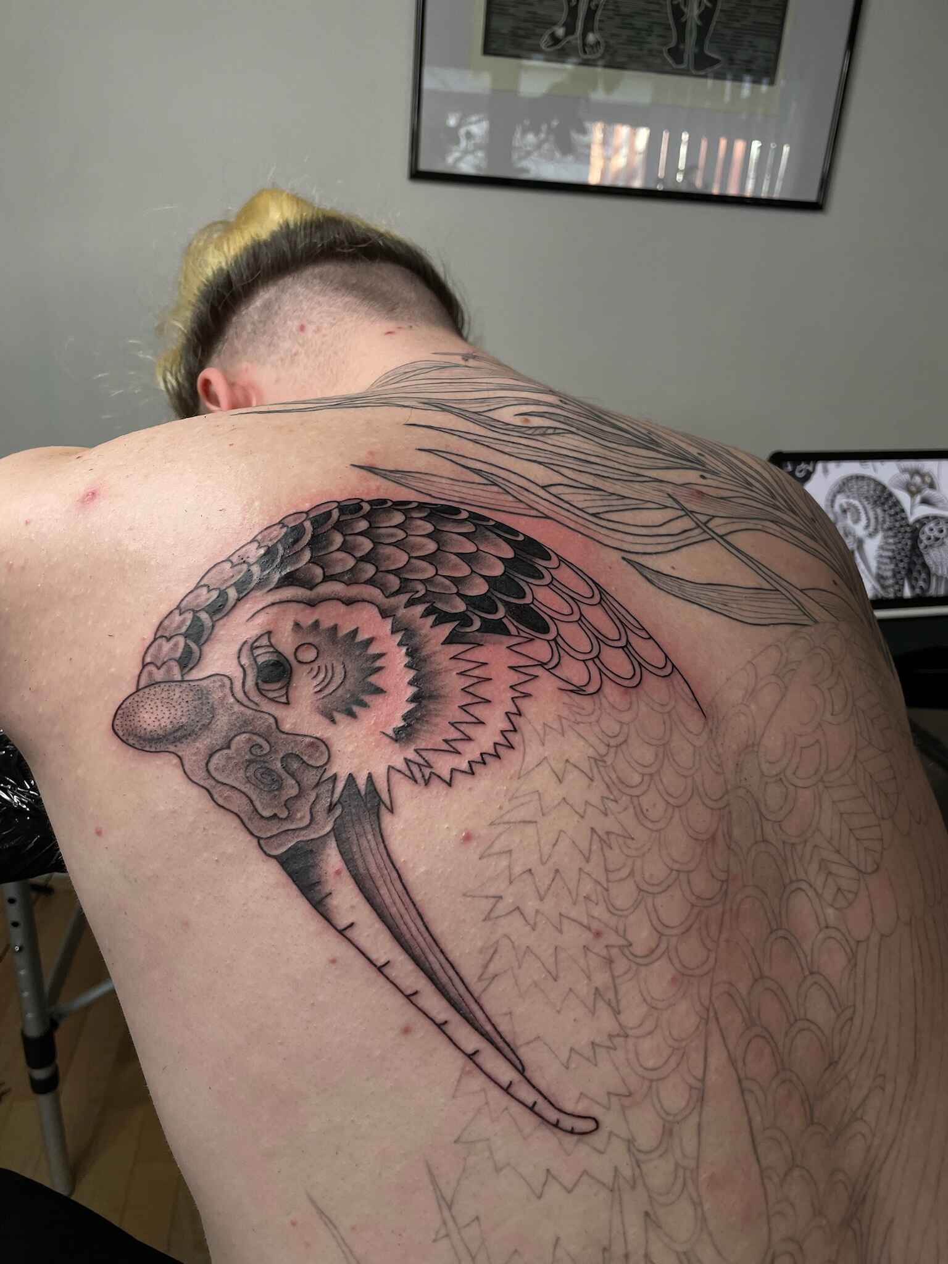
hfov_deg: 53.1
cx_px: 474
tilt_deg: -22.1
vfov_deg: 67.3
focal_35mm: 26
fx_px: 949
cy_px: 632
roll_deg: -3.4
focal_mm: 4.2
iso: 80
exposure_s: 1/121
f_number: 1.6
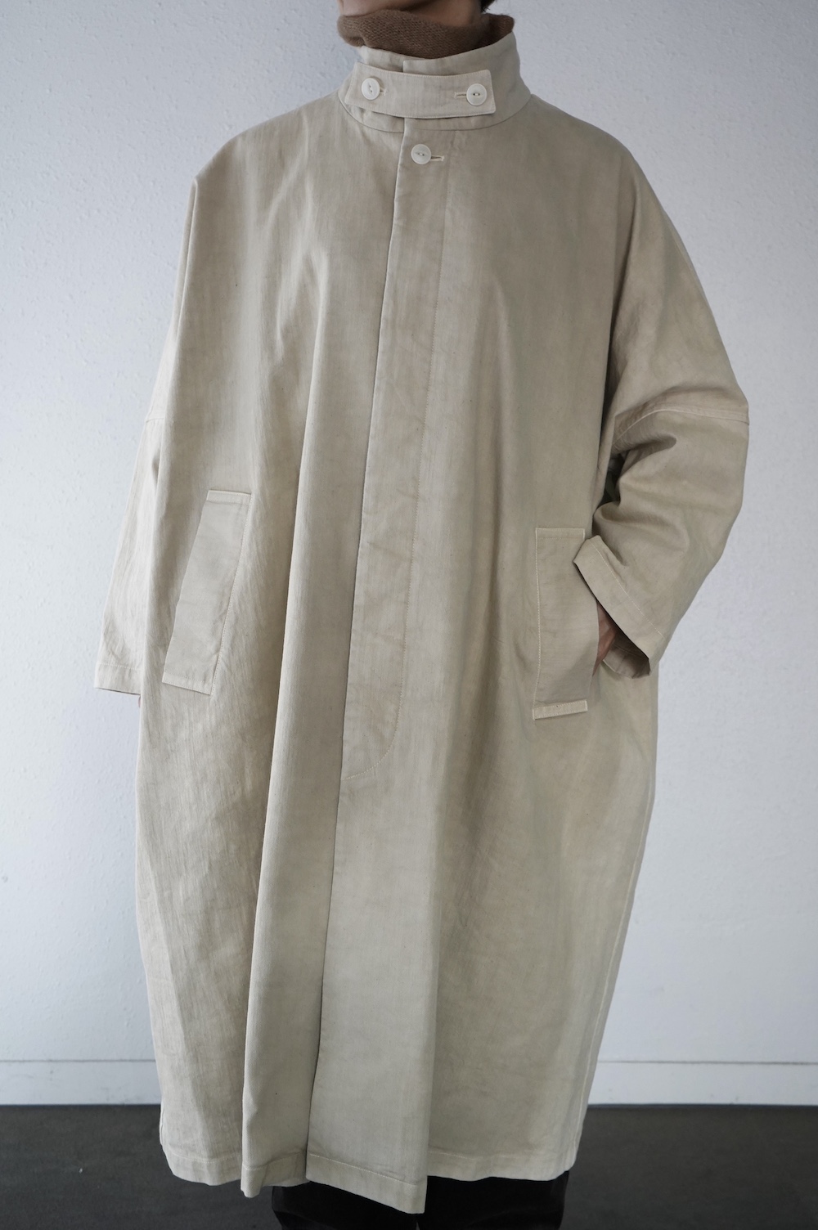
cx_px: 409
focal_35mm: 36
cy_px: 615
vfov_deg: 53.2
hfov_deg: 36.8
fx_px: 1229
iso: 4000
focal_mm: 36
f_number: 5.6
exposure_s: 1/100
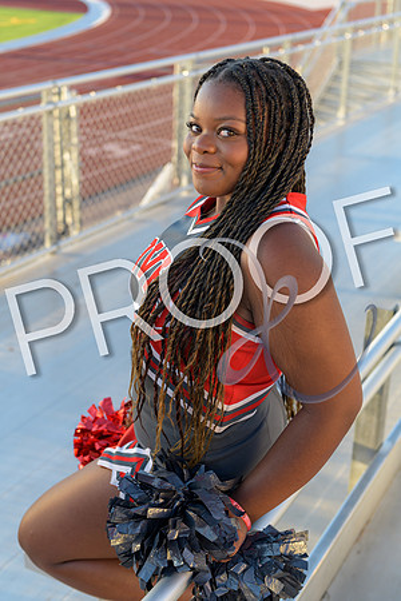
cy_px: 300
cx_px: 200
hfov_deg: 26.0
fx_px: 869
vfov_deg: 38.2
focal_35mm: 52
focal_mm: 52
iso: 72
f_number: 3.2
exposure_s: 1/125
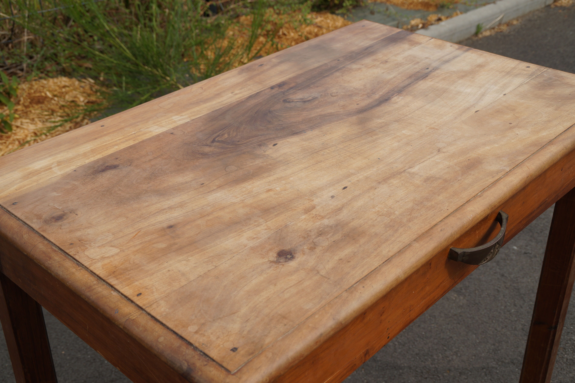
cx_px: 288
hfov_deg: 43.6
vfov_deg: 29.8
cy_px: 192
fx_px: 718
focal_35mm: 45
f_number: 8
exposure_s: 1/200
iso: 100
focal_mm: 30
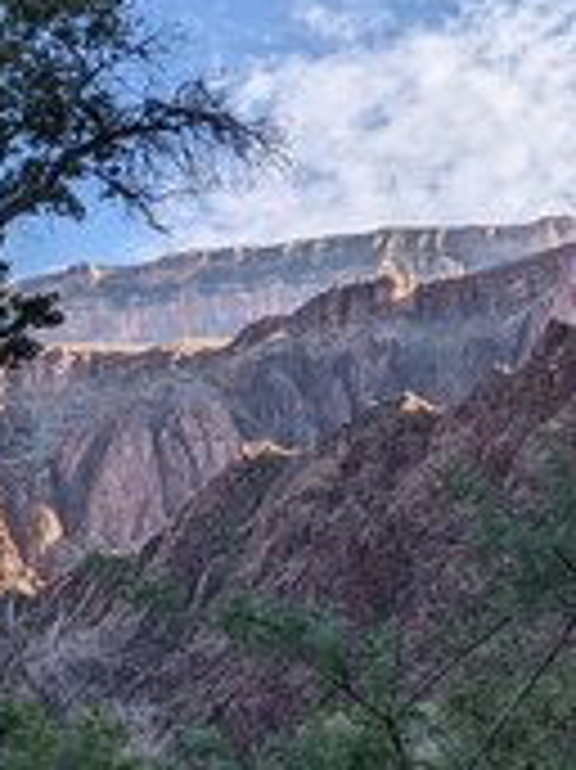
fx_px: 1822
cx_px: 176
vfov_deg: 23.8
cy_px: 432
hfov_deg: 17.9
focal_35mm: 82
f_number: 1.73
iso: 47
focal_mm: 4.38
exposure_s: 1/1466
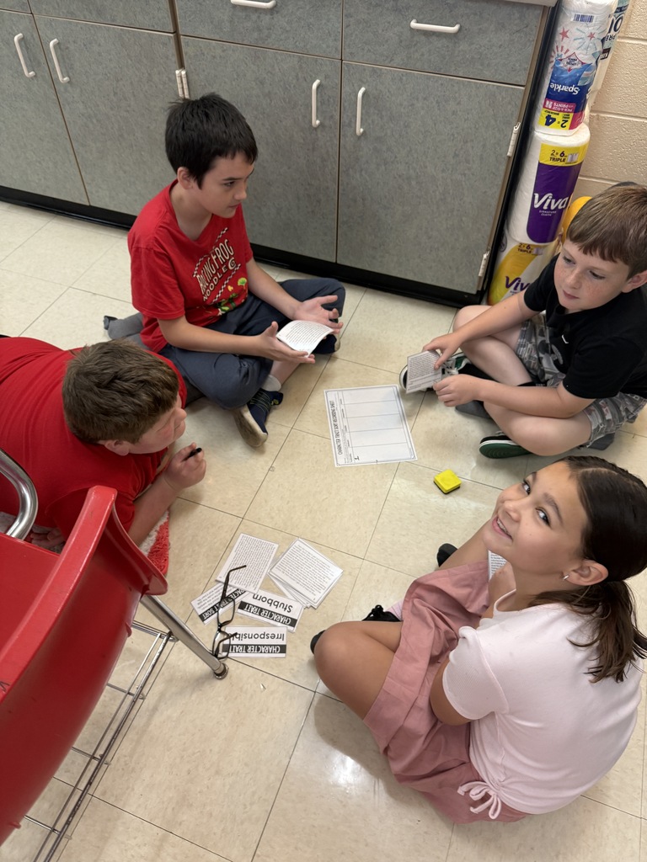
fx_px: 598
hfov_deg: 56.8
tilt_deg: -49.9
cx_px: 324
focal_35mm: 24
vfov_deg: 71.6
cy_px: 431
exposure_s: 1/60
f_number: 1.78
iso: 200
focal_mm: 6.76
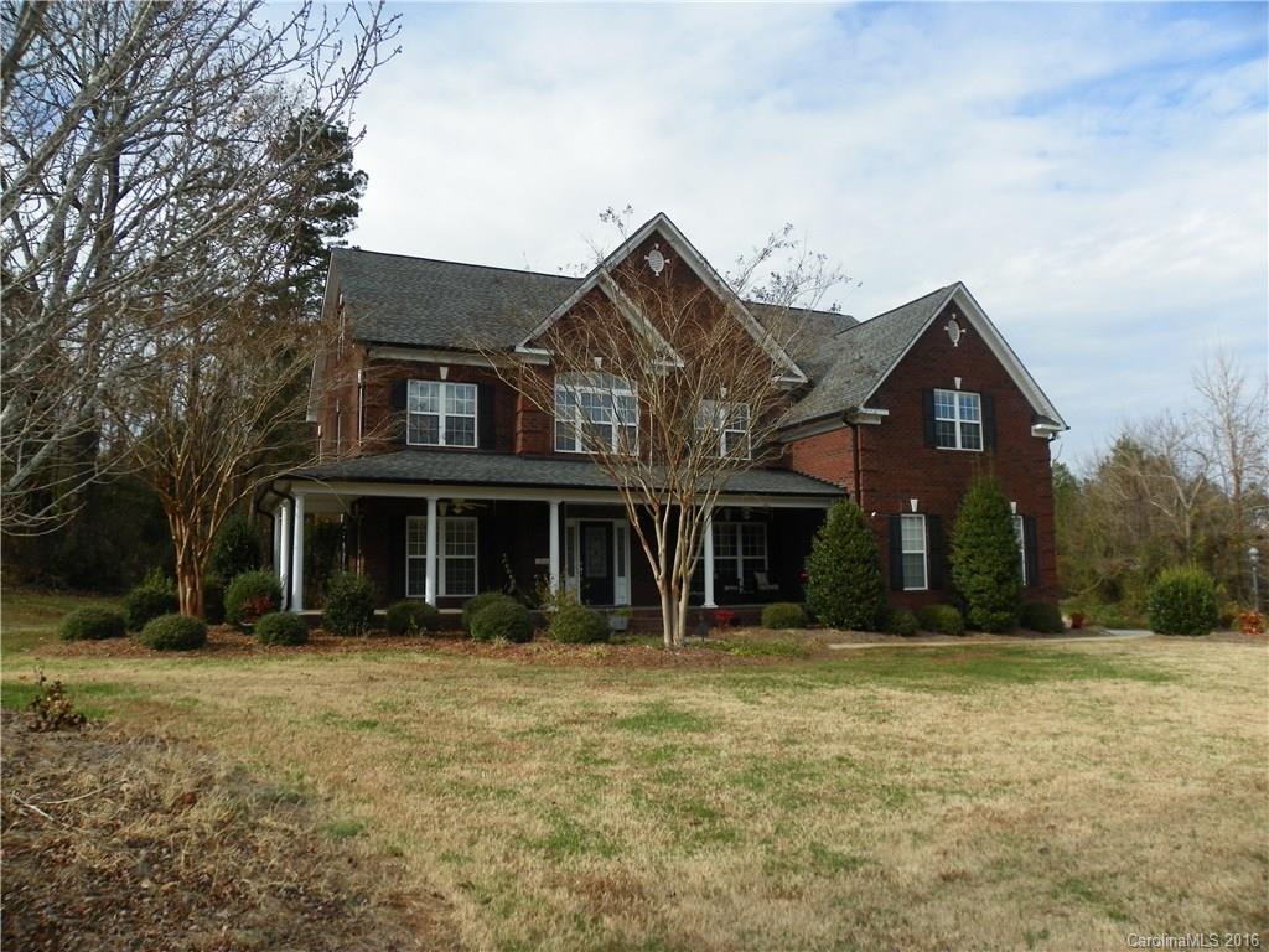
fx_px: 953
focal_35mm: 26
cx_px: 634
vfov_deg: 53.1
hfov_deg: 67.3
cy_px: 476
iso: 64
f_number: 5
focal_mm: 4.6
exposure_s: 1/320
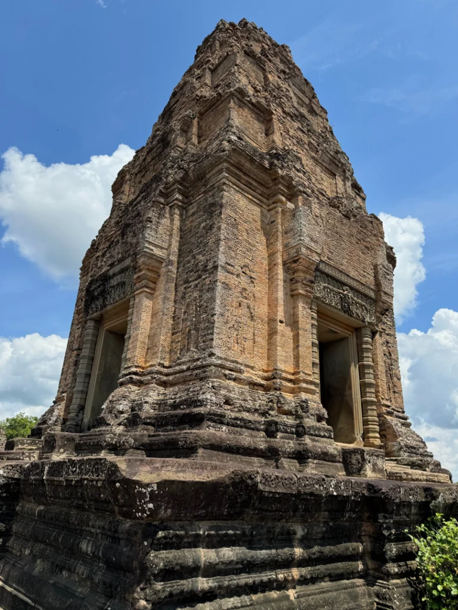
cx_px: 229
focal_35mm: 24
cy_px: 305
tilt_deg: +22.7
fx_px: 423
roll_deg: -2.6
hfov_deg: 56.8
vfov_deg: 71.6
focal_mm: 6.76
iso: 80
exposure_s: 1/3247
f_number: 1.78
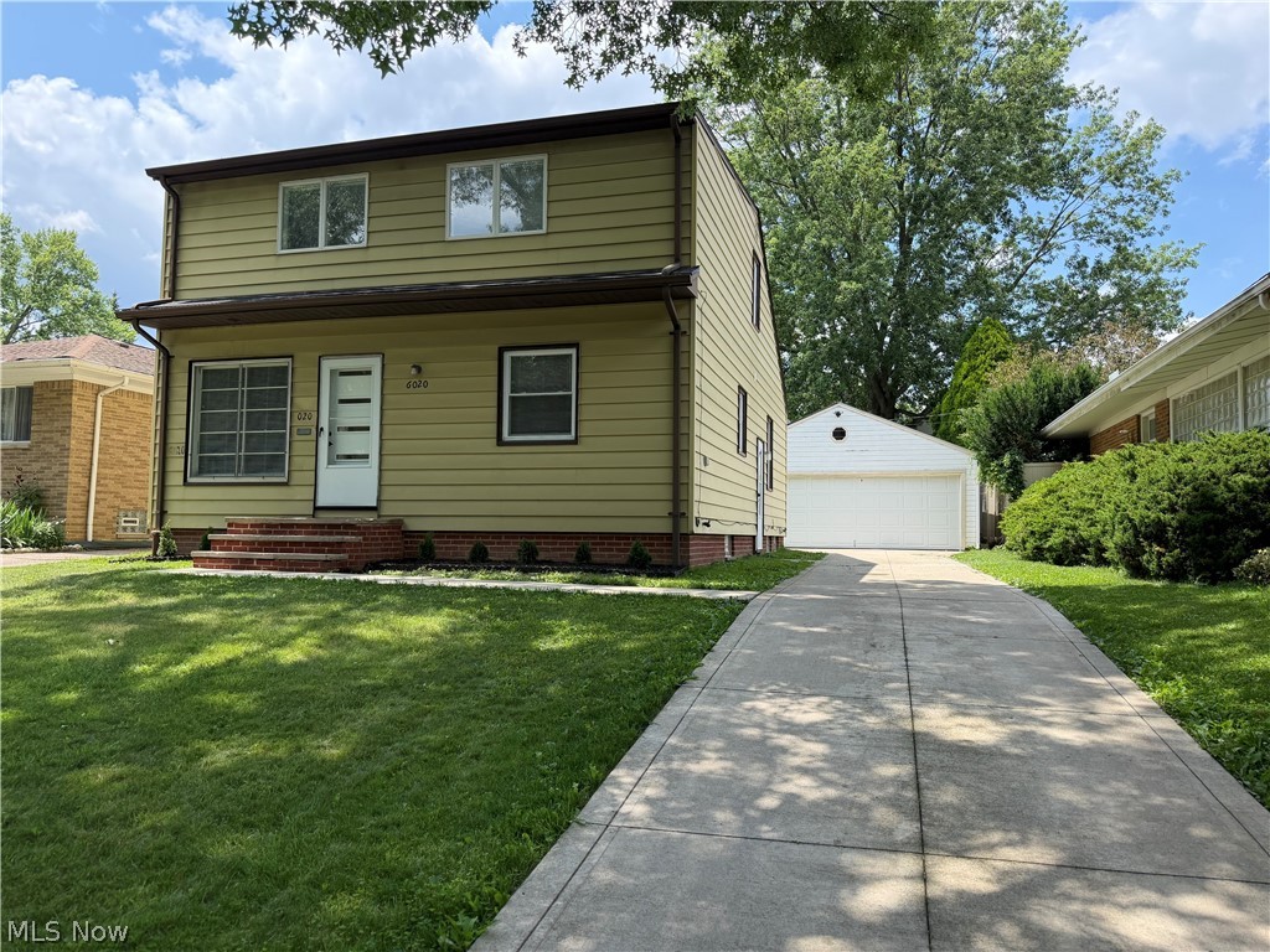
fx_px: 881
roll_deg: -0.2
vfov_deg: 56.8
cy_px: 476
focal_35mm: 24
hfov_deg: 71.6
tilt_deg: +3.5
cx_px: 635
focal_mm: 6.76
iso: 100
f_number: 1.78
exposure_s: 1/2000
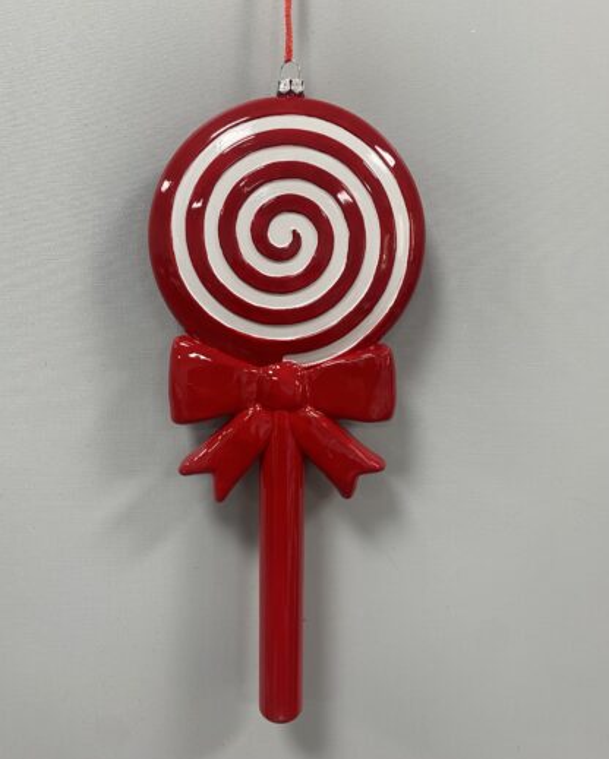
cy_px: 346
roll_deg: -0.9
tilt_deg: -6.9
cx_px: 303
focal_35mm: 28
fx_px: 630
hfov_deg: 51.6
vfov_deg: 62.1
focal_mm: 4.25
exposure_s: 1/50
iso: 64
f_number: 1.8
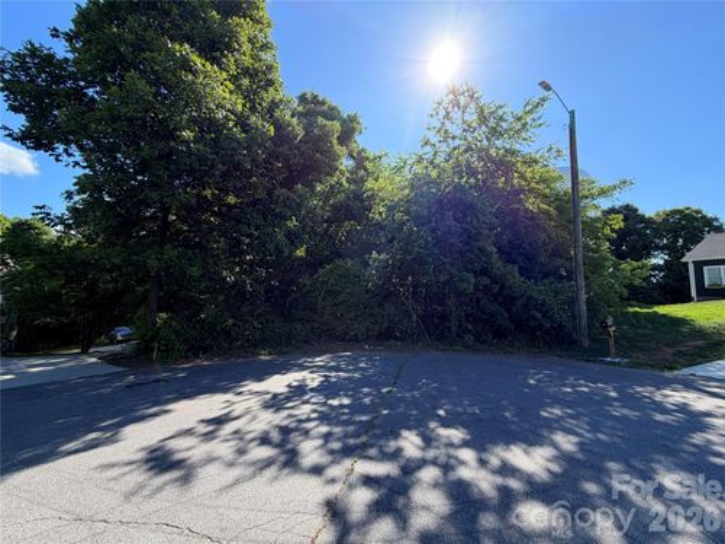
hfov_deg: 102.1
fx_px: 293
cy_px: 272
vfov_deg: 85.7
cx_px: 362
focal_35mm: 14
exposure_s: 1/531
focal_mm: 2.22
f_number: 2.2
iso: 40
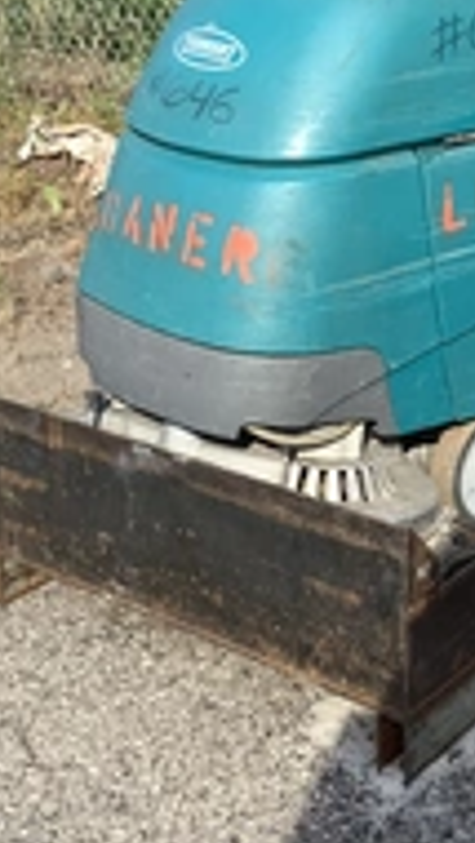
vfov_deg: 29.2
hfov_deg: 16.9
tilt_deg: -13.4
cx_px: 382
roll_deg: -0.1
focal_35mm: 71
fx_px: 1588
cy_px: 204
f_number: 2.4
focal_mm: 3.3
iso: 25
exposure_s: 1/608
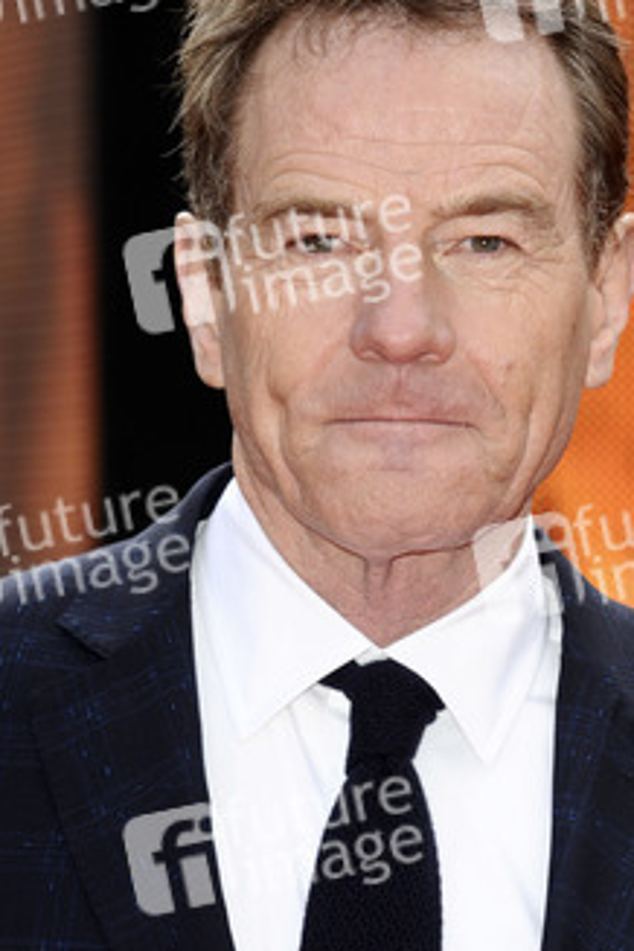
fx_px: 7993
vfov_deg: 6.8
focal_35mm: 303
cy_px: 410
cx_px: 359
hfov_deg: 4.5
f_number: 5.6
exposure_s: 1/250
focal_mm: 165
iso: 200
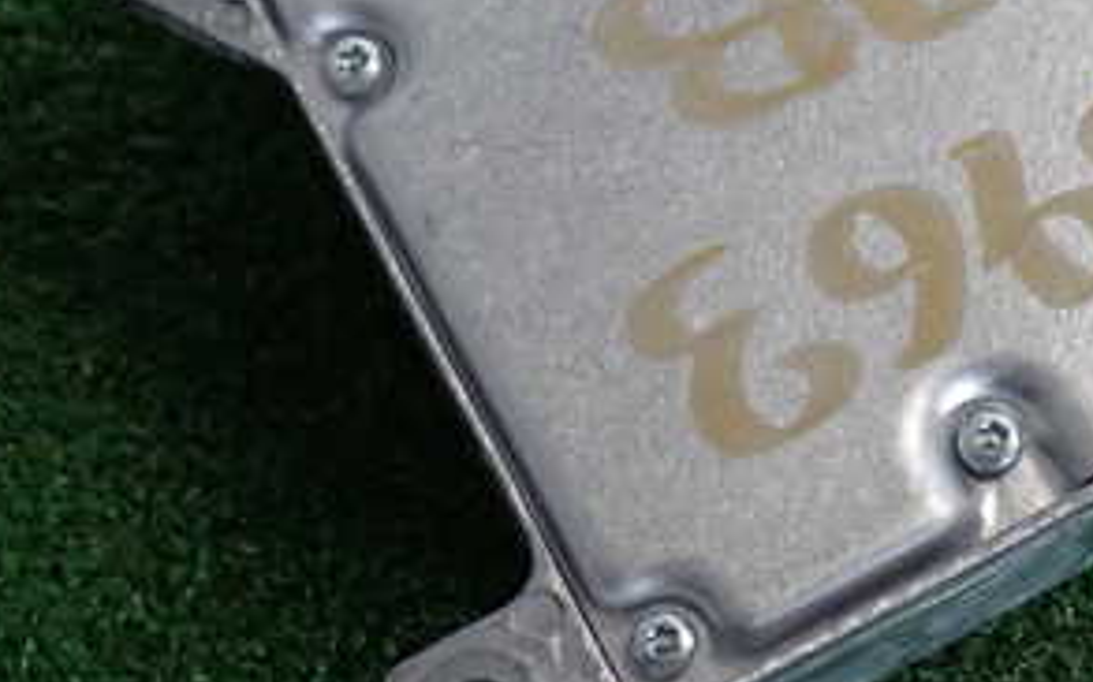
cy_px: 164
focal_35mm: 89
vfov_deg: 14.6
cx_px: 768
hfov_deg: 23.1
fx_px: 2651
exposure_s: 1/40
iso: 250
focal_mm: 7.31
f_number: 2.8
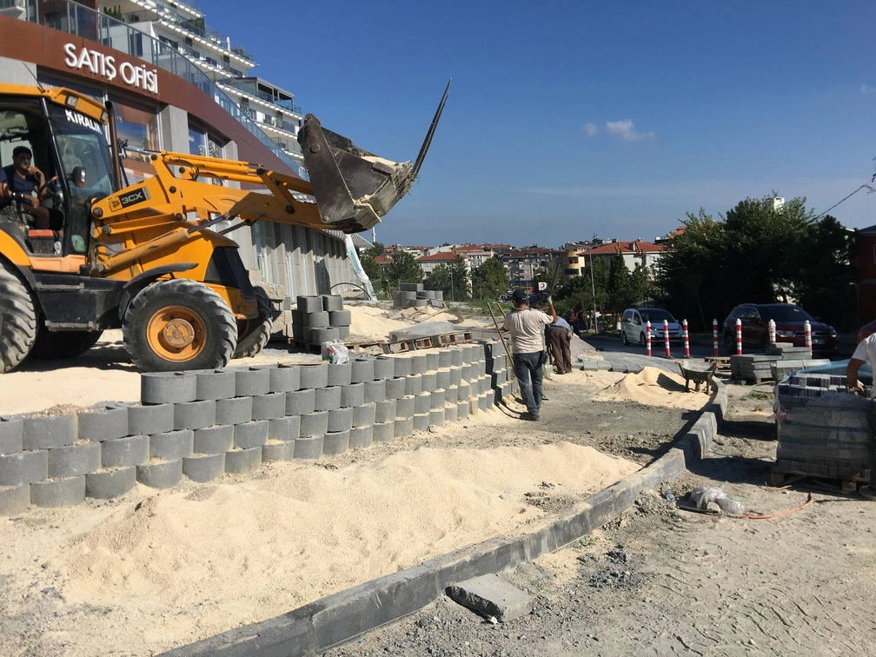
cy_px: 328
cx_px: 438
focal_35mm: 29
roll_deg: +0.9
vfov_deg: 48.2
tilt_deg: -2.9
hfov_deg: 61.7
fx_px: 734
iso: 25
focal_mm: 4.15
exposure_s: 1/2959
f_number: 2.2
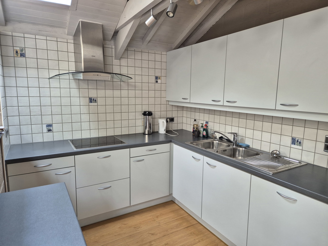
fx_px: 218
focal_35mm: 23
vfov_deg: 58.9
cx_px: 164
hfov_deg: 73.9
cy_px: 123
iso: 250
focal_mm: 5.4
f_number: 1.8
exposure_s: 1/100
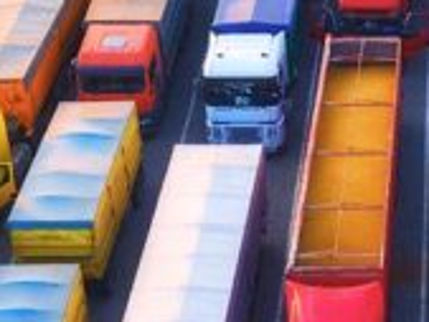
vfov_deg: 12.1
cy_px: 19
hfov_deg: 15.8
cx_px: 444
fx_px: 1513
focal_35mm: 122
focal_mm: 10.26
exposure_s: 1/40
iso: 100
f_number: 3.5
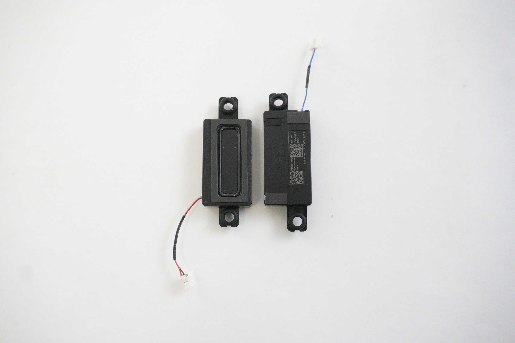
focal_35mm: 32
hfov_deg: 59.5
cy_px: 172
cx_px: 258
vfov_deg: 41.6
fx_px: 450
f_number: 5.6
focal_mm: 21
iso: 6400
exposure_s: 1/250
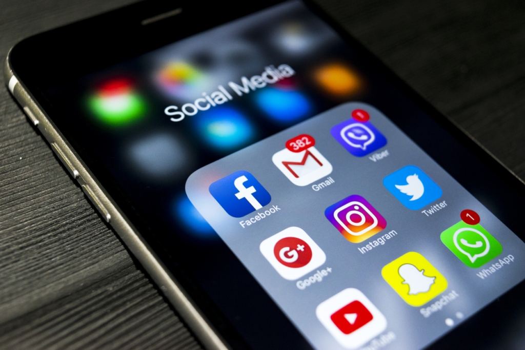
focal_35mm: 60
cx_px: 262
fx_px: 875
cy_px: 175
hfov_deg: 33.4
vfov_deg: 22.6
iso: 640
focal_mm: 40
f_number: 4.8
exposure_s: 1/60
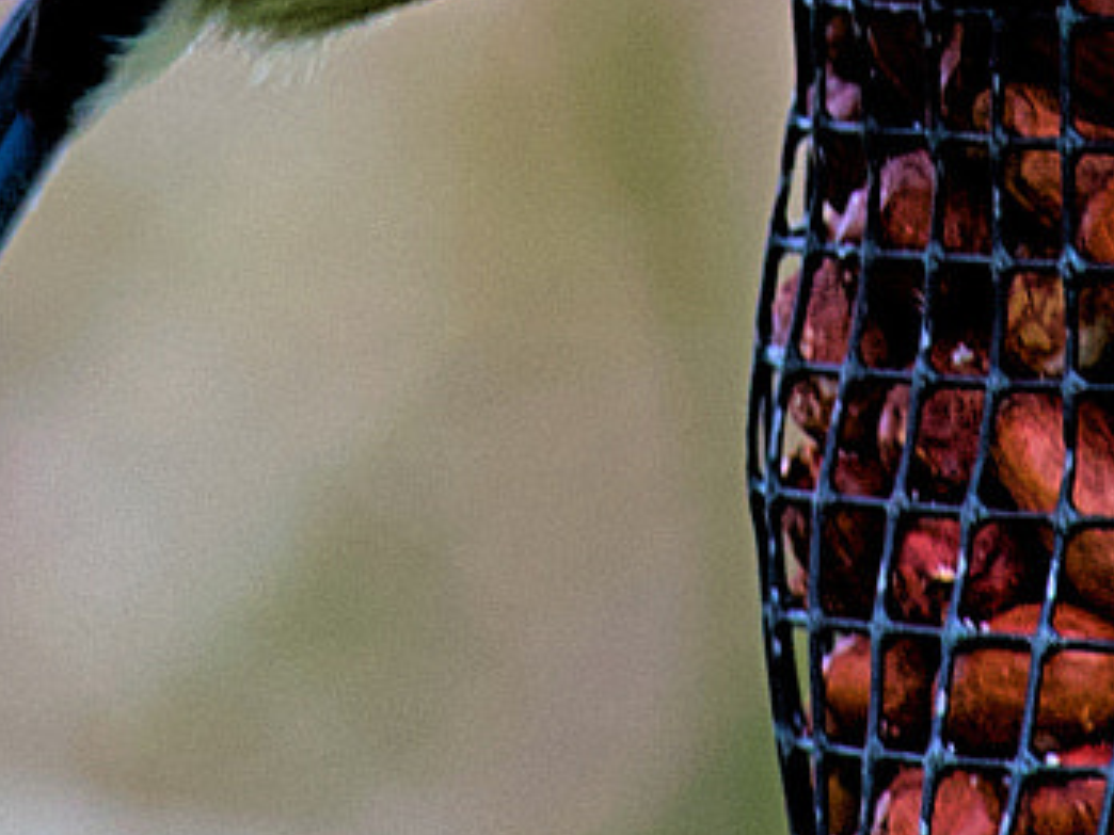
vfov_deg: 1.1
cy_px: -569
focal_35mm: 1324
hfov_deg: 1.5
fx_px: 42609
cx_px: 730
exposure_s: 1/30
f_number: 10
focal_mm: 200
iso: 400
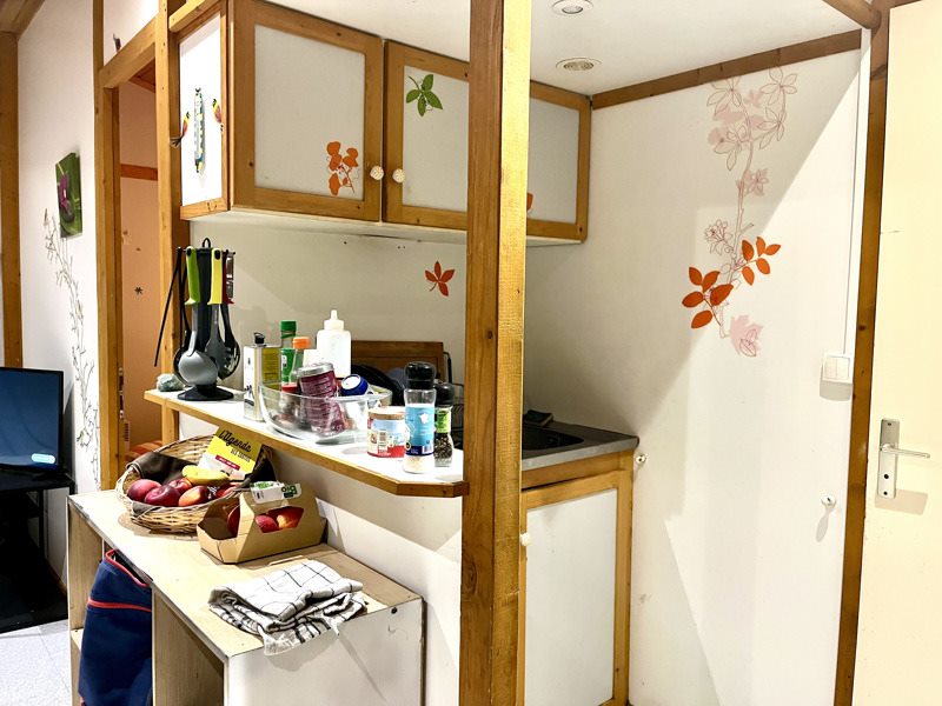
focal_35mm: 26
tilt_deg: -4.6
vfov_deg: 53.1
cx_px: 471
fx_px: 708
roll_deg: -1.6
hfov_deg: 67.3
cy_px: 353
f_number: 1.6
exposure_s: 1/33
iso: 400
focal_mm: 5.1
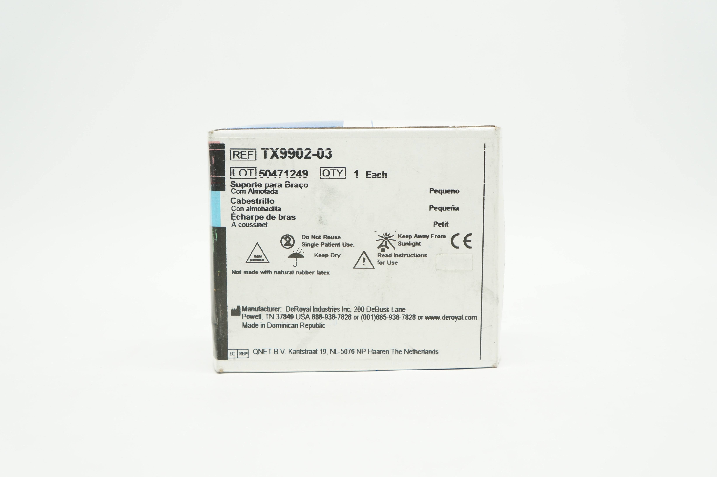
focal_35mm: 42
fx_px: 836
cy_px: 238
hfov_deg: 46.4
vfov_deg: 31.8
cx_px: 358
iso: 400
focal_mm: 28
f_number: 5
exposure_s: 1/60
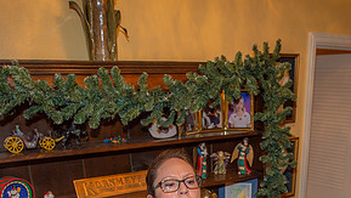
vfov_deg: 25.7
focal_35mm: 42
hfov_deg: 47.8
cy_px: 231
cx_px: 223
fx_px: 391
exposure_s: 1/100
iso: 1250
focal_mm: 20
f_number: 3.2
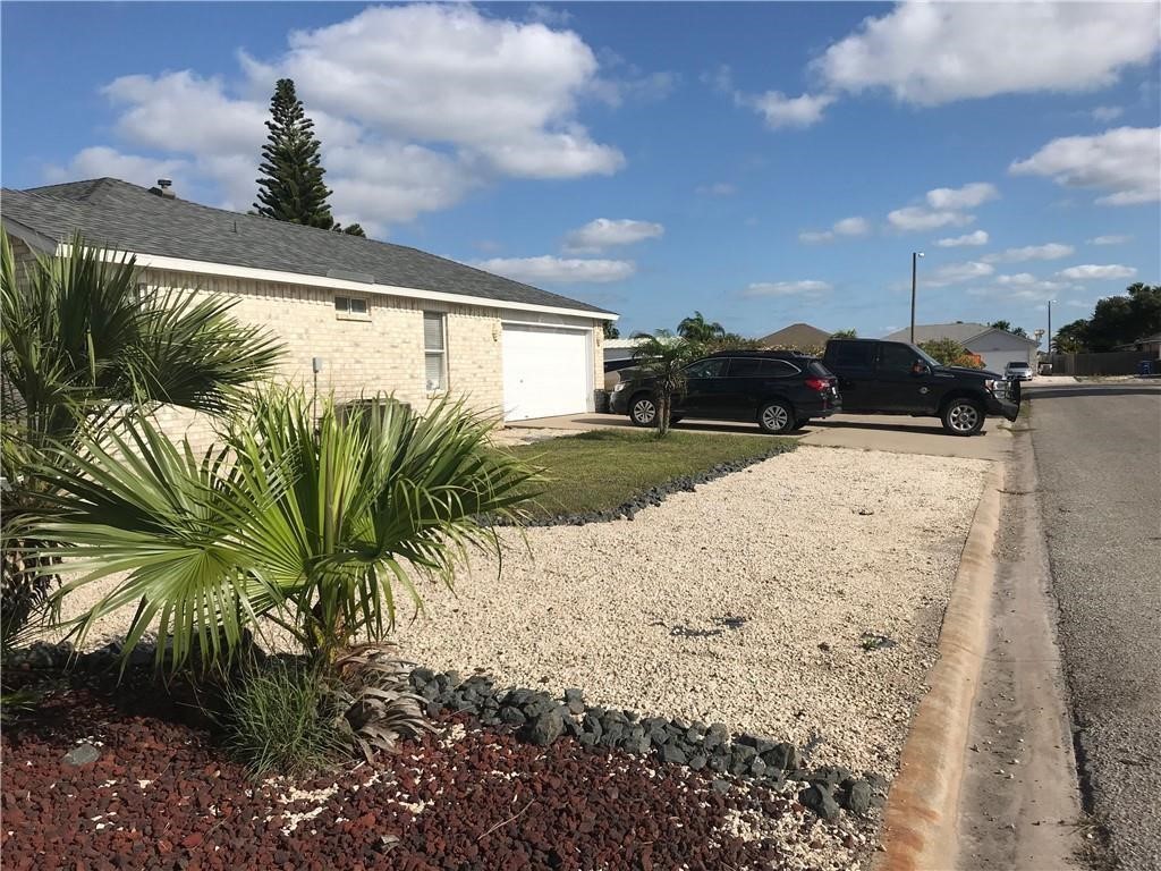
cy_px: 436
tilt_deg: -2.2
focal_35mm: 28
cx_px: 580
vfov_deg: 49.7
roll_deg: +1.8
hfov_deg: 63.4
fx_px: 939
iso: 20
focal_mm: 3.99
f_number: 1.8
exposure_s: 1/4367
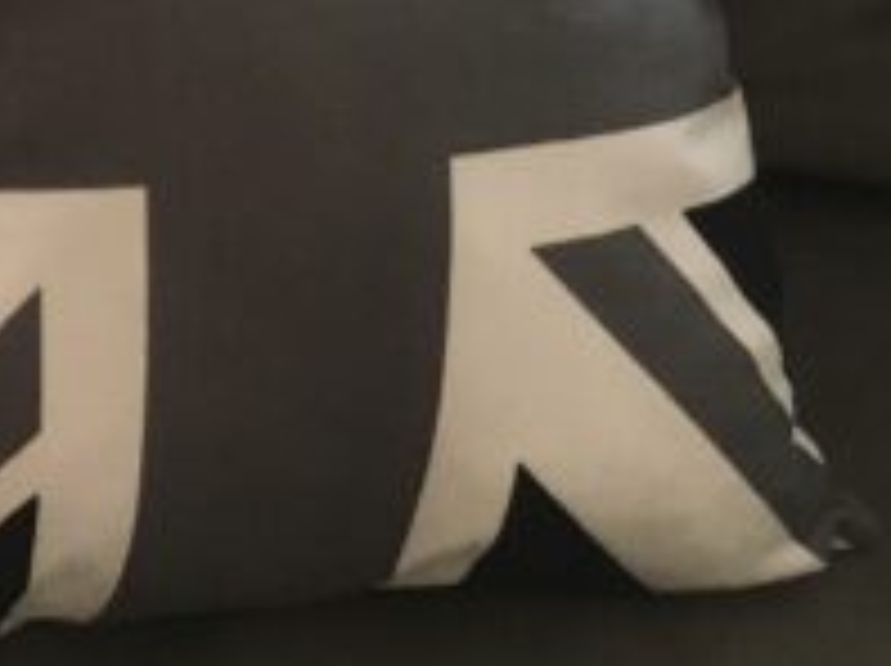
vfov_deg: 15.8
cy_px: -216
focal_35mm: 88
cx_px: -279
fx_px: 2262
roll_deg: -1.7
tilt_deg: -30.5
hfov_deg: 20.3
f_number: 2.2
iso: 50
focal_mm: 4.15
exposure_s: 1/15
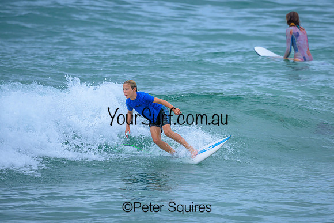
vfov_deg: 1.3
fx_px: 10201
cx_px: 197
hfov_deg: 1.9
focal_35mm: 1099
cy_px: 113
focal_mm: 800
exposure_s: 1/2000
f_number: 6.3
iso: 360
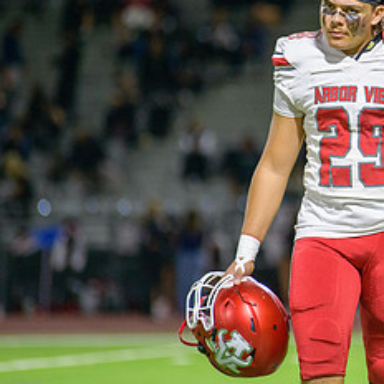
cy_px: 142
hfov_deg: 4.1
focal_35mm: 425
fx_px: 5334
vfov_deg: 4.1
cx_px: 384
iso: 2000
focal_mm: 200
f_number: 2.8
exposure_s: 1/320
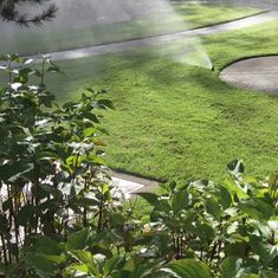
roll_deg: -0.4
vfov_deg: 23.5
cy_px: 18
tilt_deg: -7.4
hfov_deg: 22.7
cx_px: 318
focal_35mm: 71
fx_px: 645
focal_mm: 4.15
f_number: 2.2
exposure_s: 1/879
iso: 32
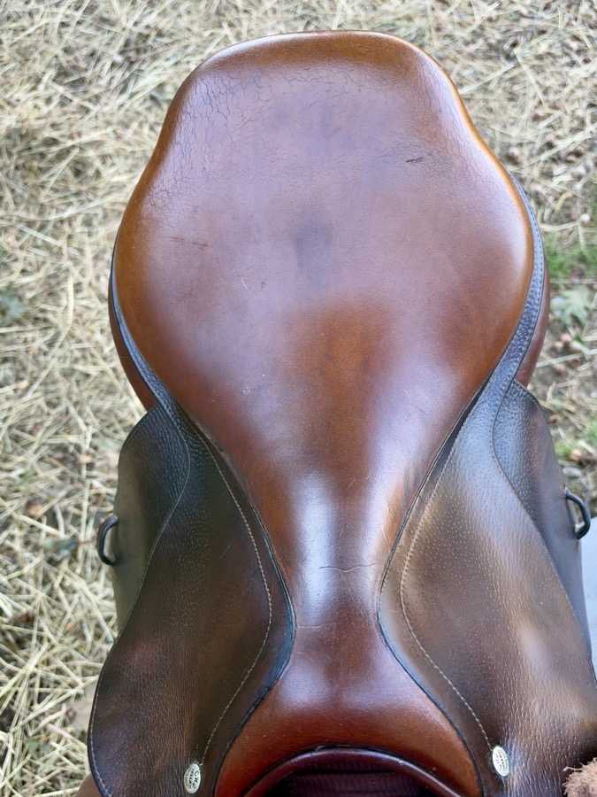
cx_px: 298
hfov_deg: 46.8
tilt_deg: -68.1
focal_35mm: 30
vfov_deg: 60.0
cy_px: 398
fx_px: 690
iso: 200
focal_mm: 6.93
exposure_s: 1/120
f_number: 1.8
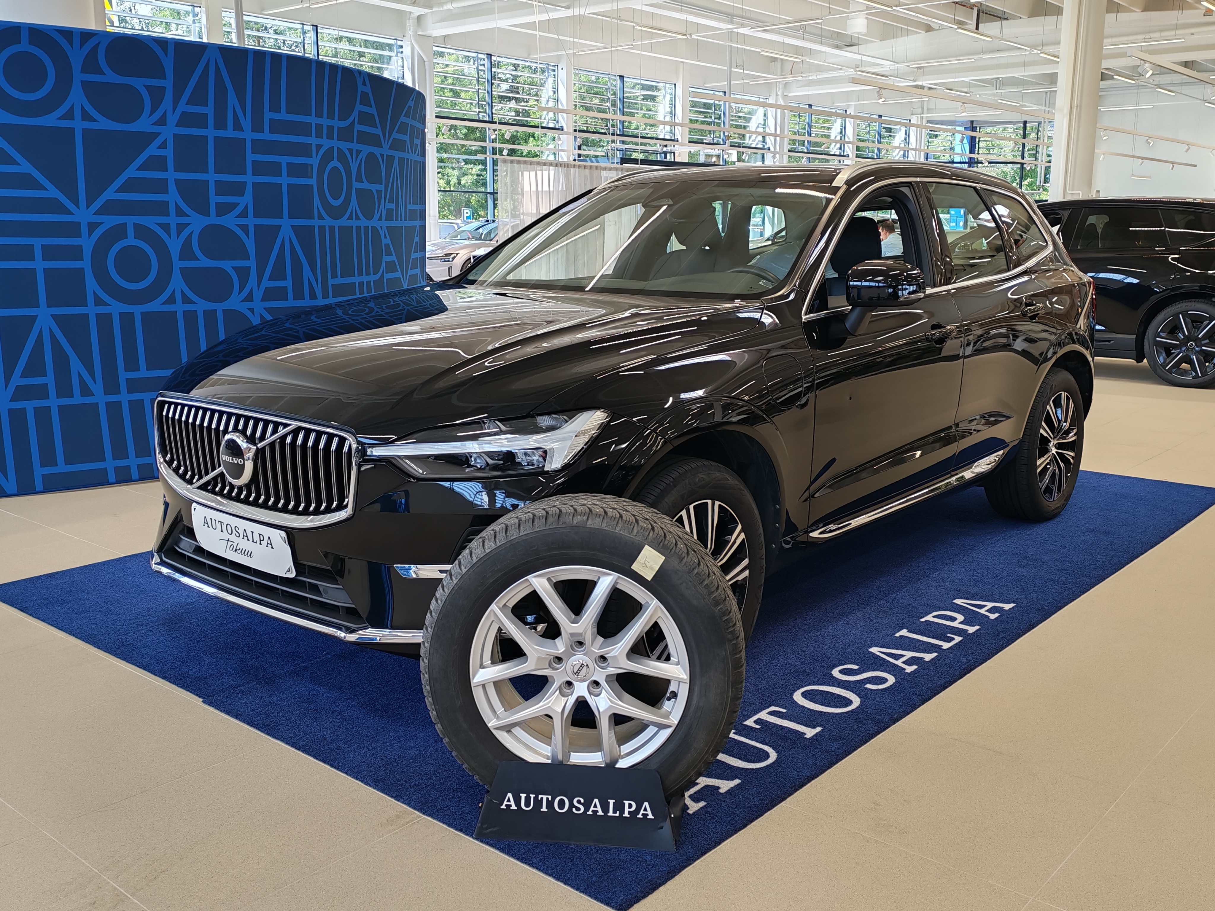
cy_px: 456
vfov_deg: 41.8
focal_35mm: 34
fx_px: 1193
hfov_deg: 54.0
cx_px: 608
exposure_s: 1/100
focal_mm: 6.12
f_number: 1.9
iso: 125
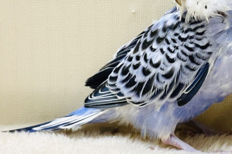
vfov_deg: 14.9
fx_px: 586
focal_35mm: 91
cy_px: 35
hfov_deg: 22.2
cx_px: 167
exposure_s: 1/115
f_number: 2
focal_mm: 6
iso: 125
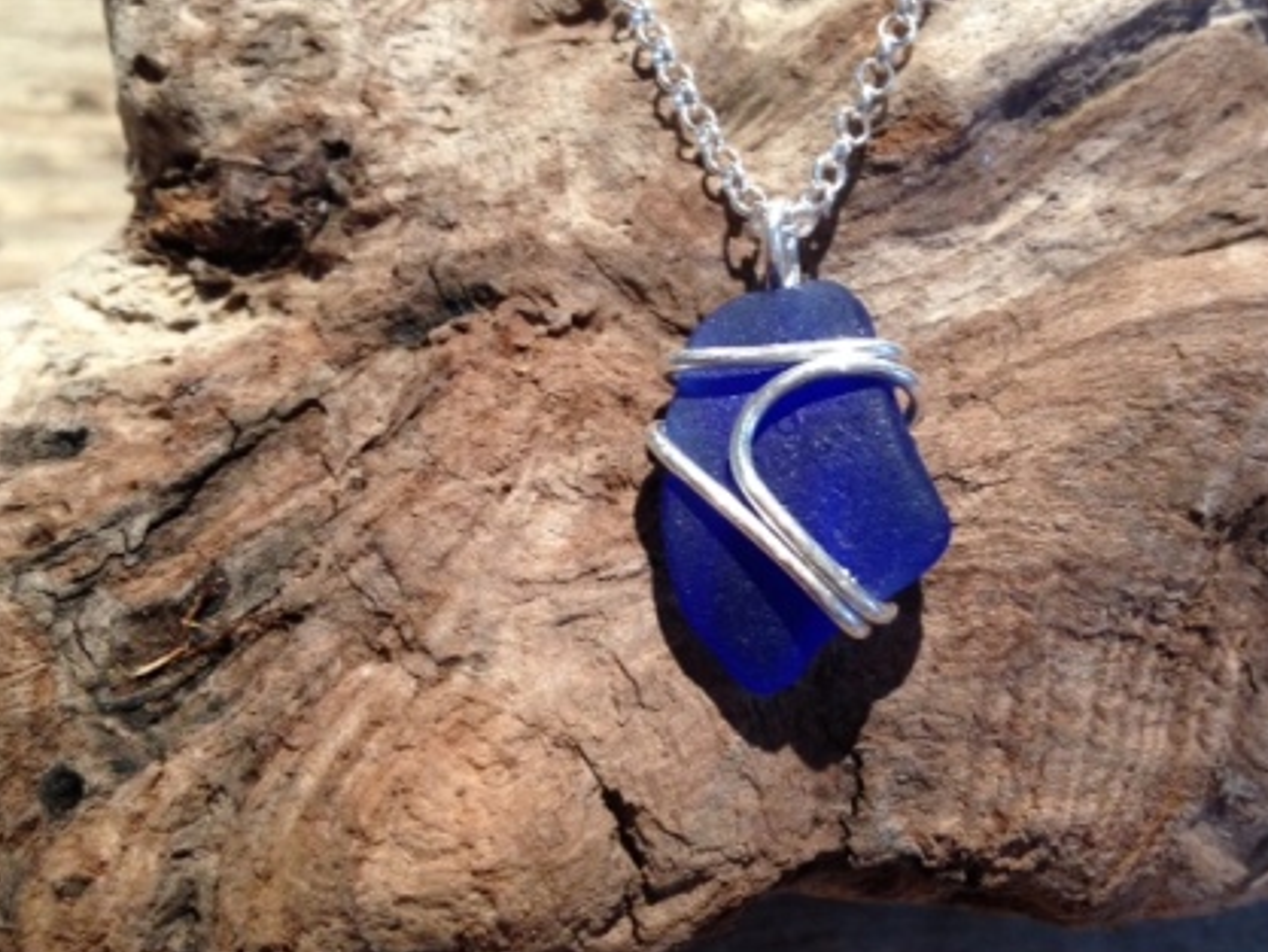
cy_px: 481
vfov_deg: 33.6
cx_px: 718
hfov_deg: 43.7
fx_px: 1576
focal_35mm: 43
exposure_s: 1/20
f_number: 2.4
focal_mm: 4.28
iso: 160
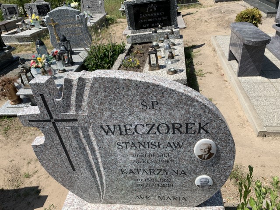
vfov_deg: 53.1
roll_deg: +5.7
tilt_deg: -32.0
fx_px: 210
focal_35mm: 26
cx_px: 140
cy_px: 105
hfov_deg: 67.3
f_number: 1.8
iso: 25
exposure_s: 1/2160
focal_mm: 4.25
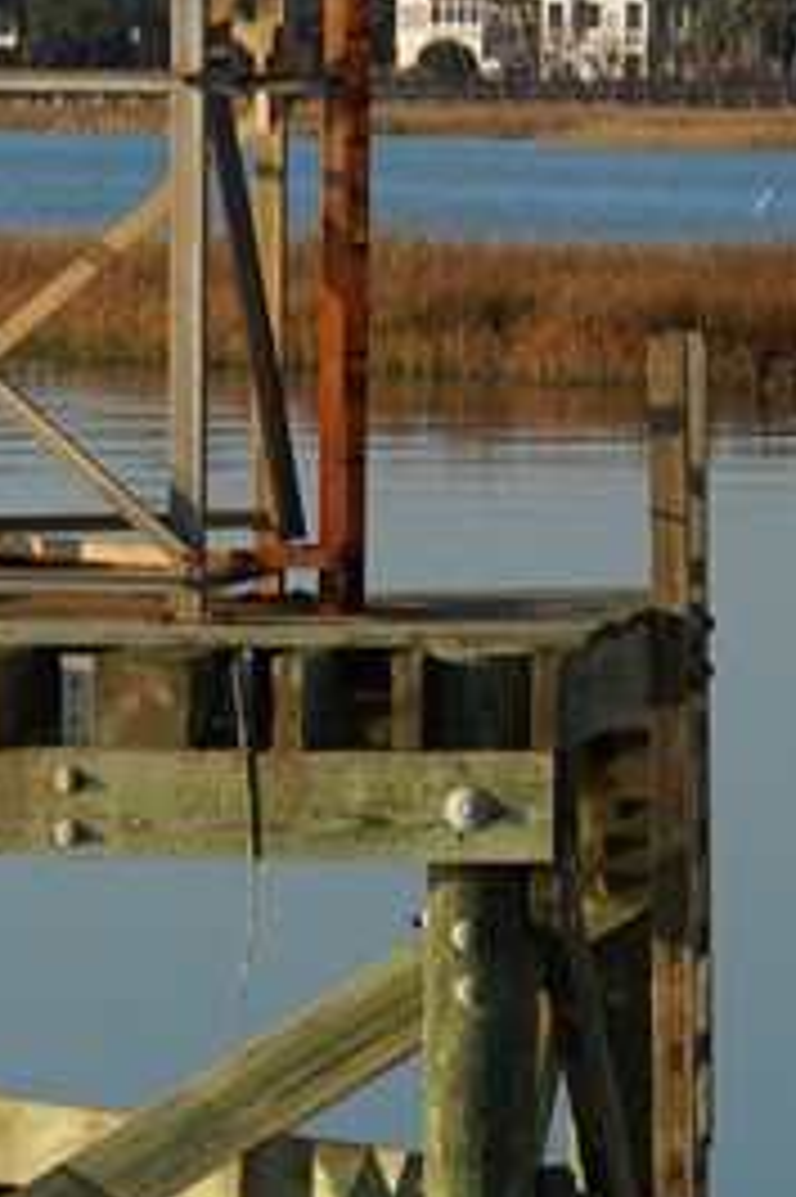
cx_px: -1588
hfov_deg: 3.6
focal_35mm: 376
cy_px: -68
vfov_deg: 5.5
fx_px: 12486
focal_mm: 50
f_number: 13
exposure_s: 1/100
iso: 100
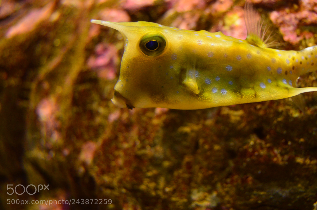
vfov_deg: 25.2
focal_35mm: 54
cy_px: 99
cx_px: 175
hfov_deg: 37.1
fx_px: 471
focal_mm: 31
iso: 900
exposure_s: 1/50
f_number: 4.2
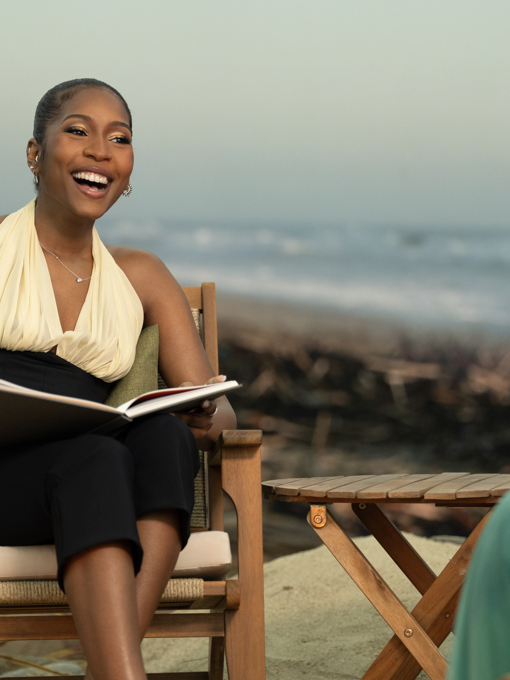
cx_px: 202
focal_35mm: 236
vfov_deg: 8.4
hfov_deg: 6.3
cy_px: 341
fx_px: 4636
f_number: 2.8
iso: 1600
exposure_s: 1/160
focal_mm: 163
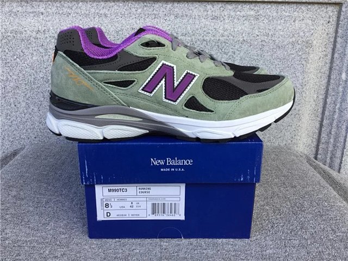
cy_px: 130
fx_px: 312
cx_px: 174
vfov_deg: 45.4
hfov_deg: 58.4
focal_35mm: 31
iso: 25
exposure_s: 1/100
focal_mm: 3.3
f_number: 2.4
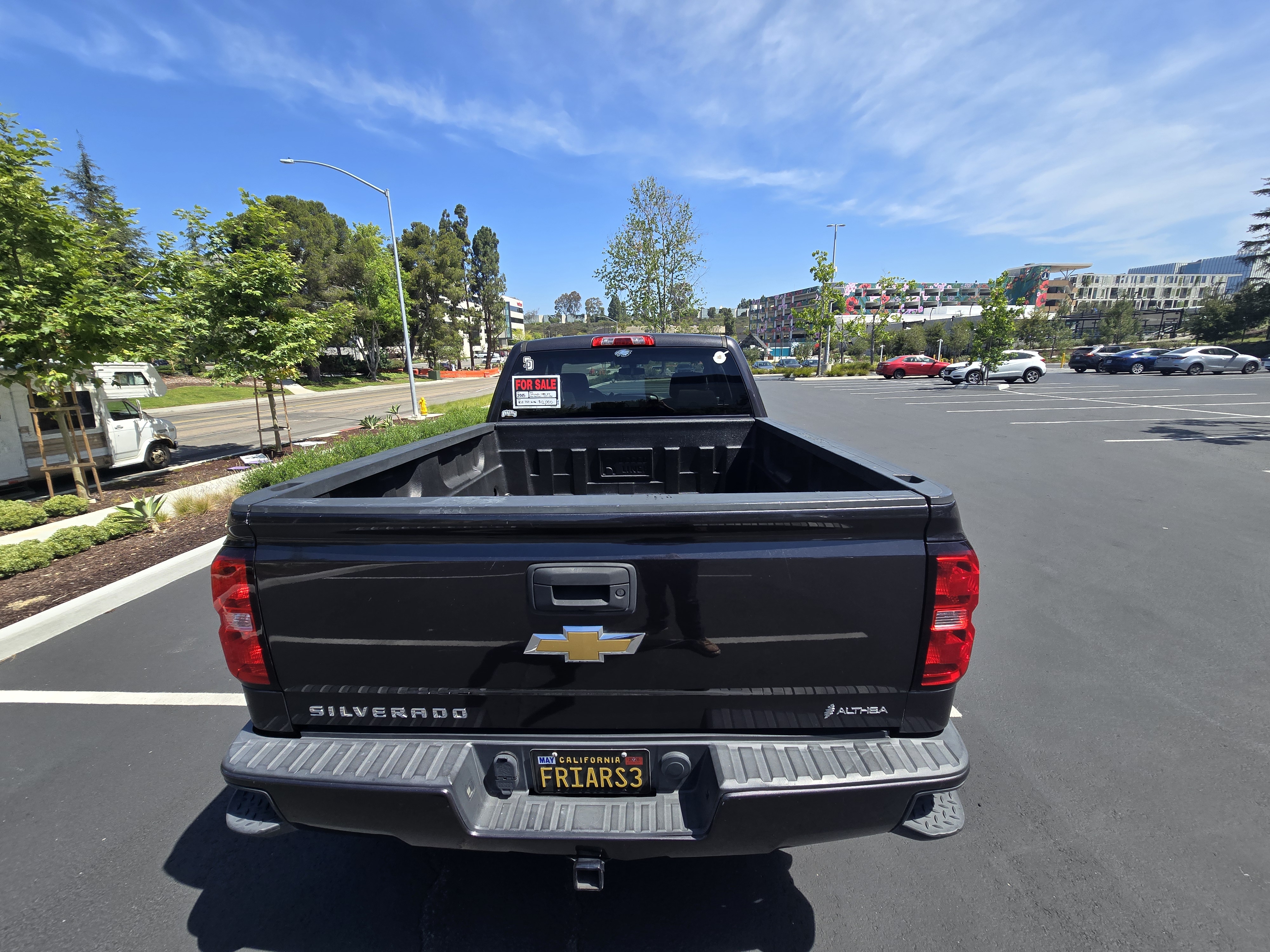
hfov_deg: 106.2
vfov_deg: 89.9
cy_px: 476
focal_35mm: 13
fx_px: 477
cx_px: 635
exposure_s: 1/1395
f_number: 2.2
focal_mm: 2.2
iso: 50
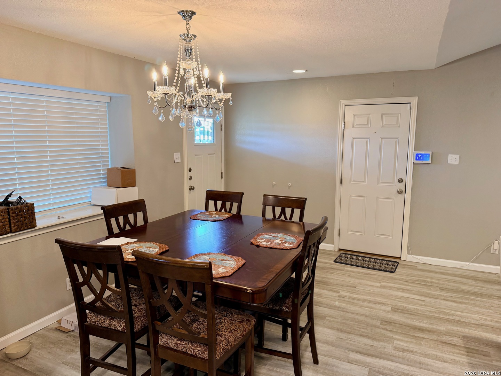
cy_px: 188
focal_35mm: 24
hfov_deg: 71.6
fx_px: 347
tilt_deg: -8.2
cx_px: 250
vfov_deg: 56.8
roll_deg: +0.2
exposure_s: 1/60
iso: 160
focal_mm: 6.76
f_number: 1.78
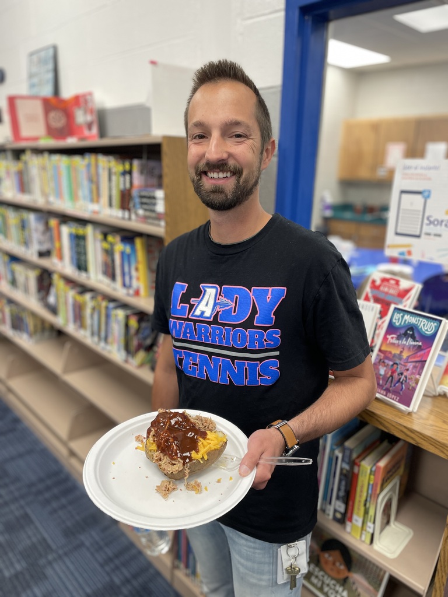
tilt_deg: -15.4
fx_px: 449
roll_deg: -0.7
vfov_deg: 67.3
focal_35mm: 26
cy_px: 298
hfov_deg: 53.1
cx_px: 224
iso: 100
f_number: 1.6
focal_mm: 4.2
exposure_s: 1/60
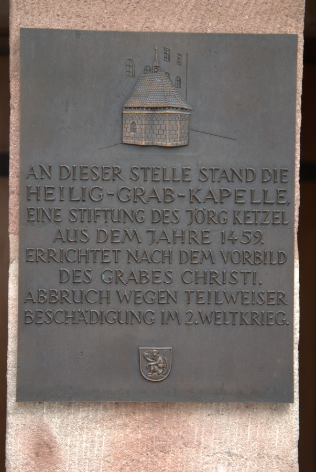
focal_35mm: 99
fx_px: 1299
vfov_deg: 20.6
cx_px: 158
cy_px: 236
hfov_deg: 13.9
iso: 200
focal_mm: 66
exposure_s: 1/100
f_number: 4.5
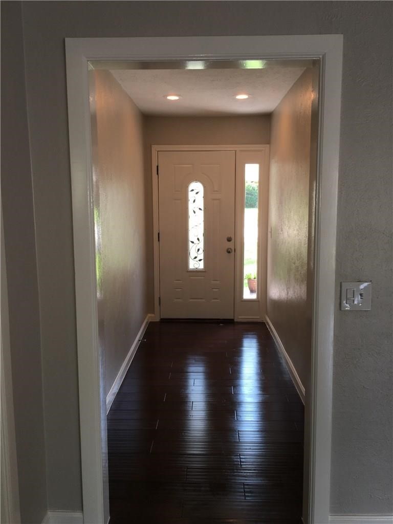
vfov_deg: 61.7
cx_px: 196
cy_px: 262
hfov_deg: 48.2
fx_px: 439
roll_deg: +0.7
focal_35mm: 29
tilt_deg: -6.8
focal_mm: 4.15
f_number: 2.2
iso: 25
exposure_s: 1/30
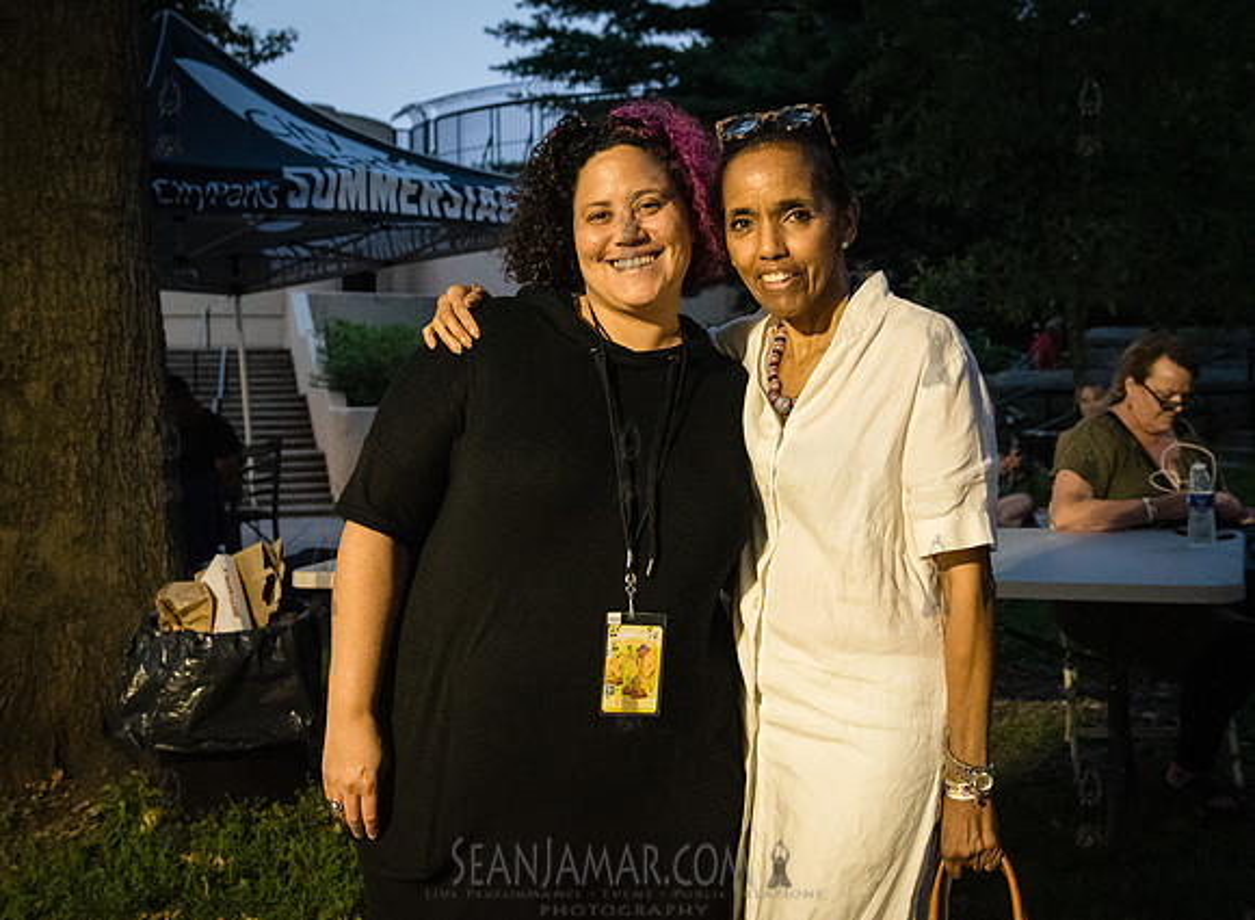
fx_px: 1556
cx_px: 645
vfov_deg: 32.9
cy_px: 424
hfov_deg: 43.9
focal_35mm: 43
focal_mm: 34
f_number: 3.5
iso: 10000
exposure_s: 1/200
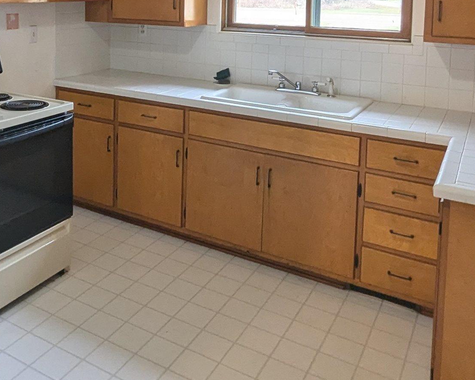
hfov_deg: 49.8
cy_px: 21
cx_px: 129
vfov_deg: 38.6
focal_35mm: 35
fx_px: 492
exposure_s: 1/40
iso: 79
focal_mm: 1.95
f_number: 2.2
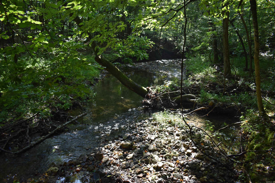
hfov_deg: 67.4
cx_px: 138
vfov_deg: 47.9
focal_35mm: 27
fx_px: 206
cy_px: 92
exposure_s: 1/250
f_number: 4
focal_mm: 18
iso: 400
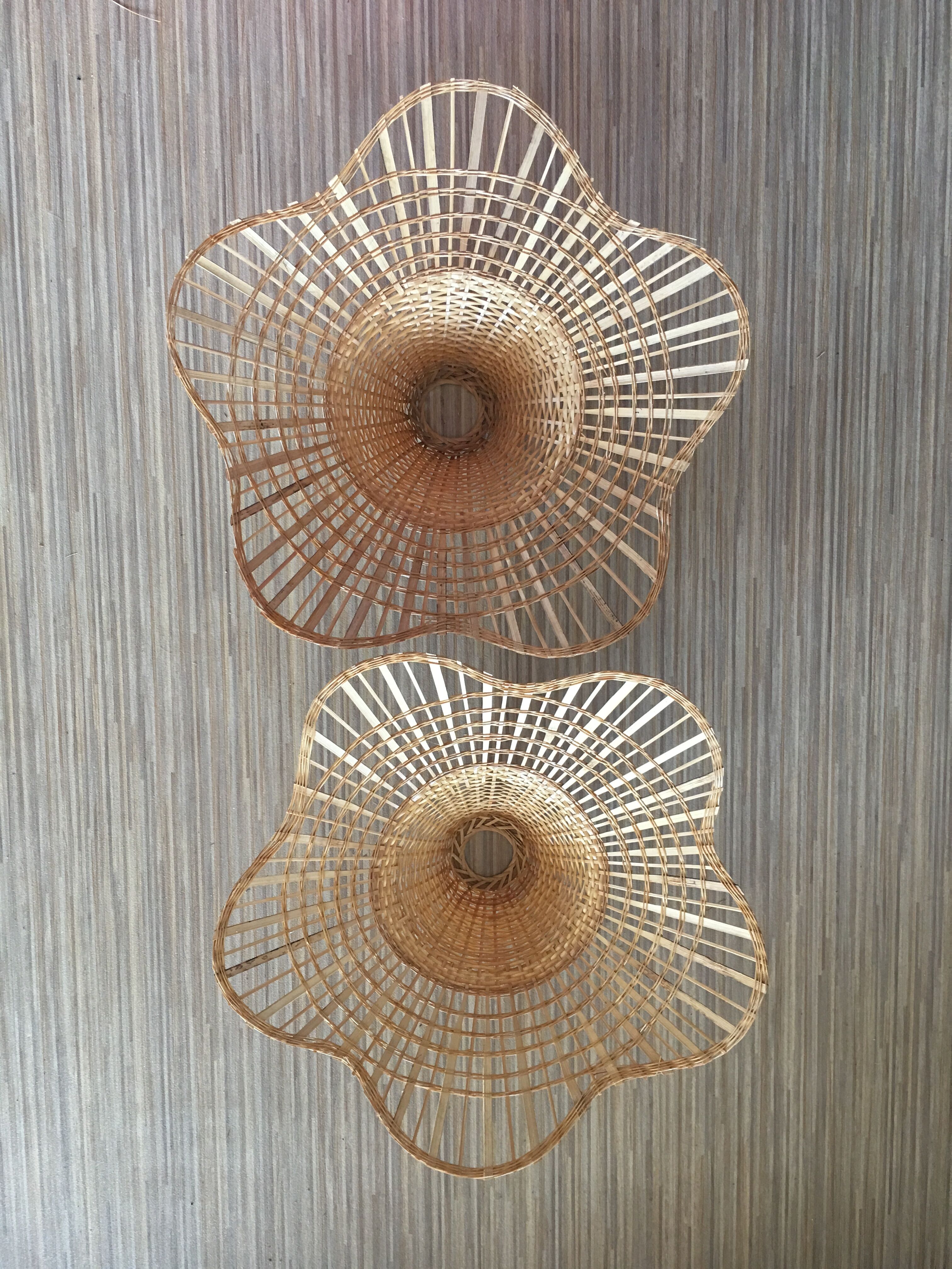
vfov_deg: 61.7
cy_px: 634
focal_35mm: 29
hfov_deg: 48.2
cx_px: 476
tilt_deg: -83.5
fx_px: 1063
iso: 64
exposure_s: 1/17
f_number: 2.2
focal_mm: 4.15
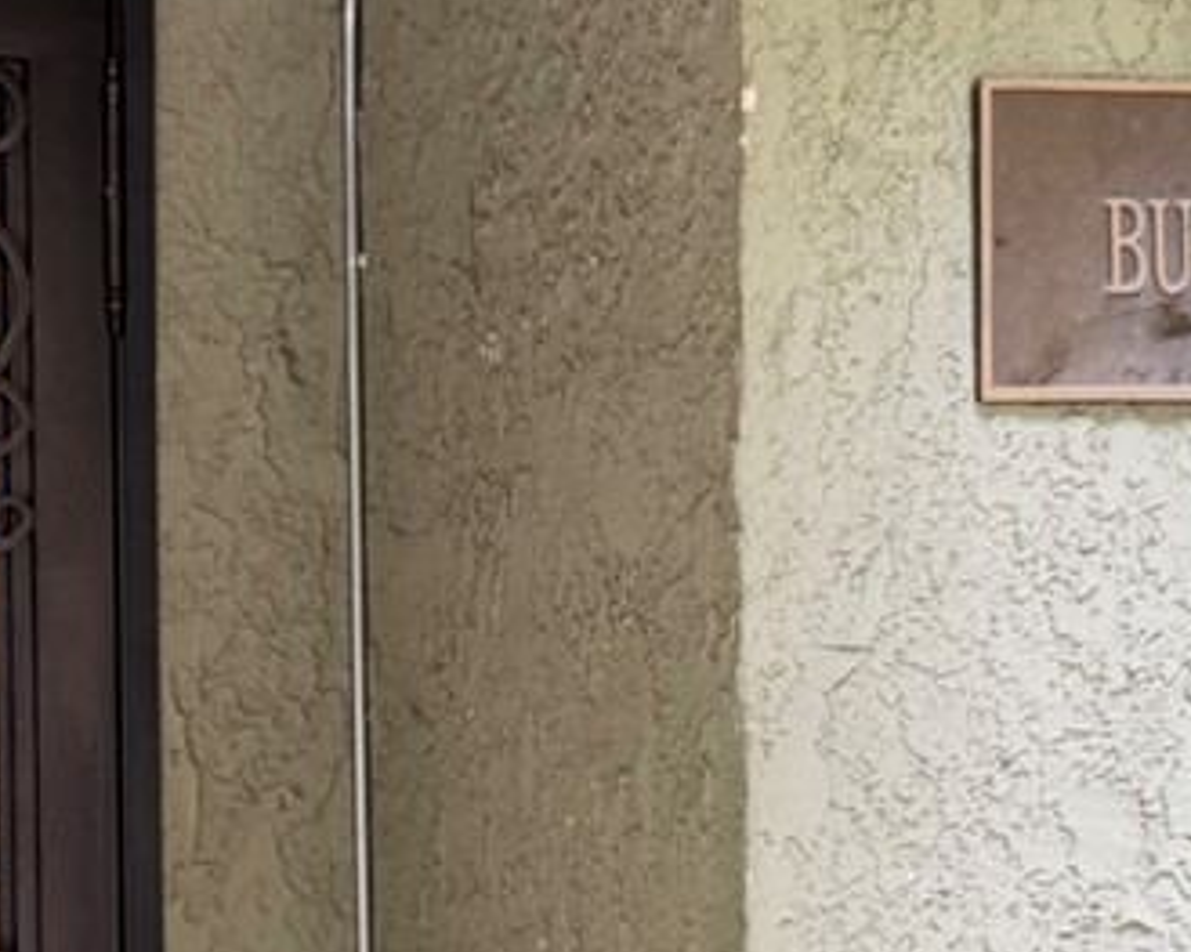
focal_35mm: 73
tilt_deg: -1.5
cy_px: 720
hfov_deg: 25.1
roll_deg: +1.5
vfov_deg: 20.8
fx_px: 2572
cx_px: 69
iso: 250
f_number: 1.78
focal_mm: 6.76
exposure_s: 1/60
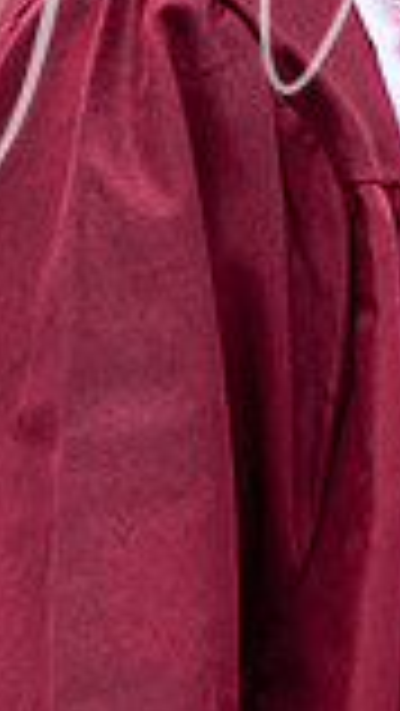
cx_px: 445
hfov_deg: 0.9
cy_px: -105
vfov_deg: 1.6
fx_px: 25560
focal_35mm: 1357
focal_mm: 280
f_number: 5.6
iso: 1600
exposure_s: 1/320
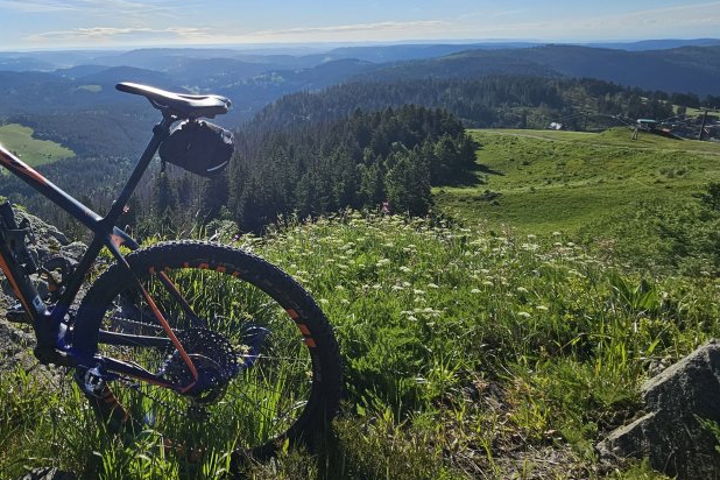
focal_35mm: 21
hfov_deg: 74.7
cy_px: 132
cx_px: 170
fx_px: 420
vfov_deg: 57.1
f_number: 2.2
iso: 50
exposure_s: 1/3589
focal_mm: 2.2
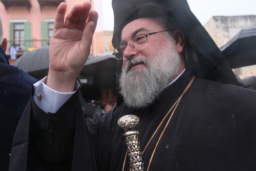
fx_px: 206
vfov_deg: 45.0
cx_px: 128
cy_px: 86
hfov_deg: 63.7
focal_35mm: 29
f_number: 4
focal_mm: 19.4
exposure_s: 1/1000
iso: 1250
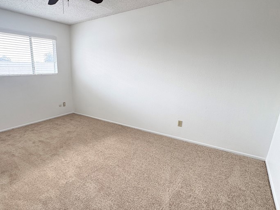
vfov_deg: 63.3
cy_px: 114
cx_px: 105
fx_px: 170
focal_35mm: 21
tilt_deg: -15.7
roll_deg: +0.2
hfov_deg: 77.6
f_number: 2.2
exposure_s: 1/135
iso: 40
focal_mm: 2.22
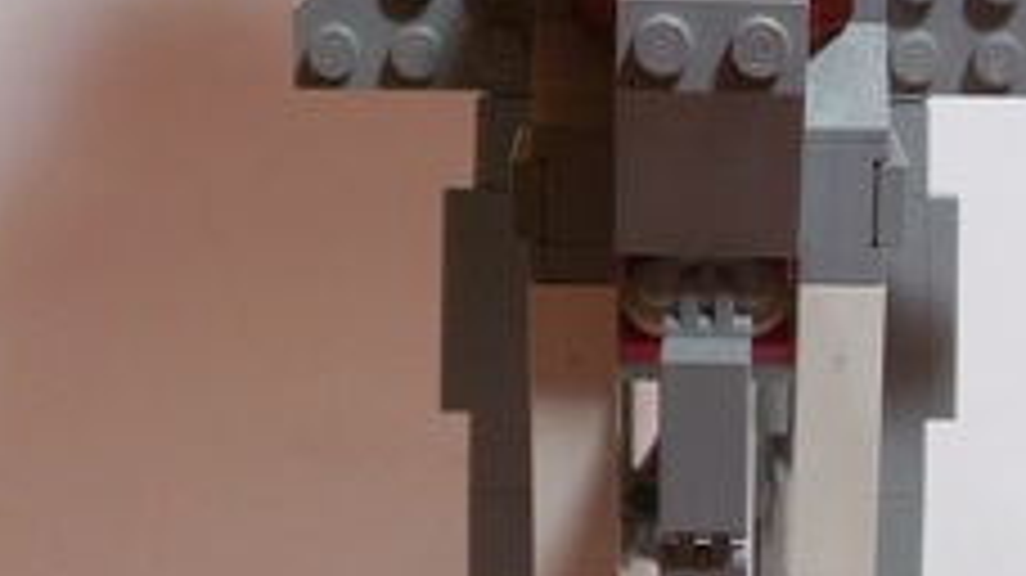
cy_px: 86
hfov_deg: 20.0
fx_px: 2910
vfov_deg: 11.3
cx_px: 655
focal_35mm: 107
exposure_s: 1/20
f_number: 3
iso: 160
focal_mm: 7
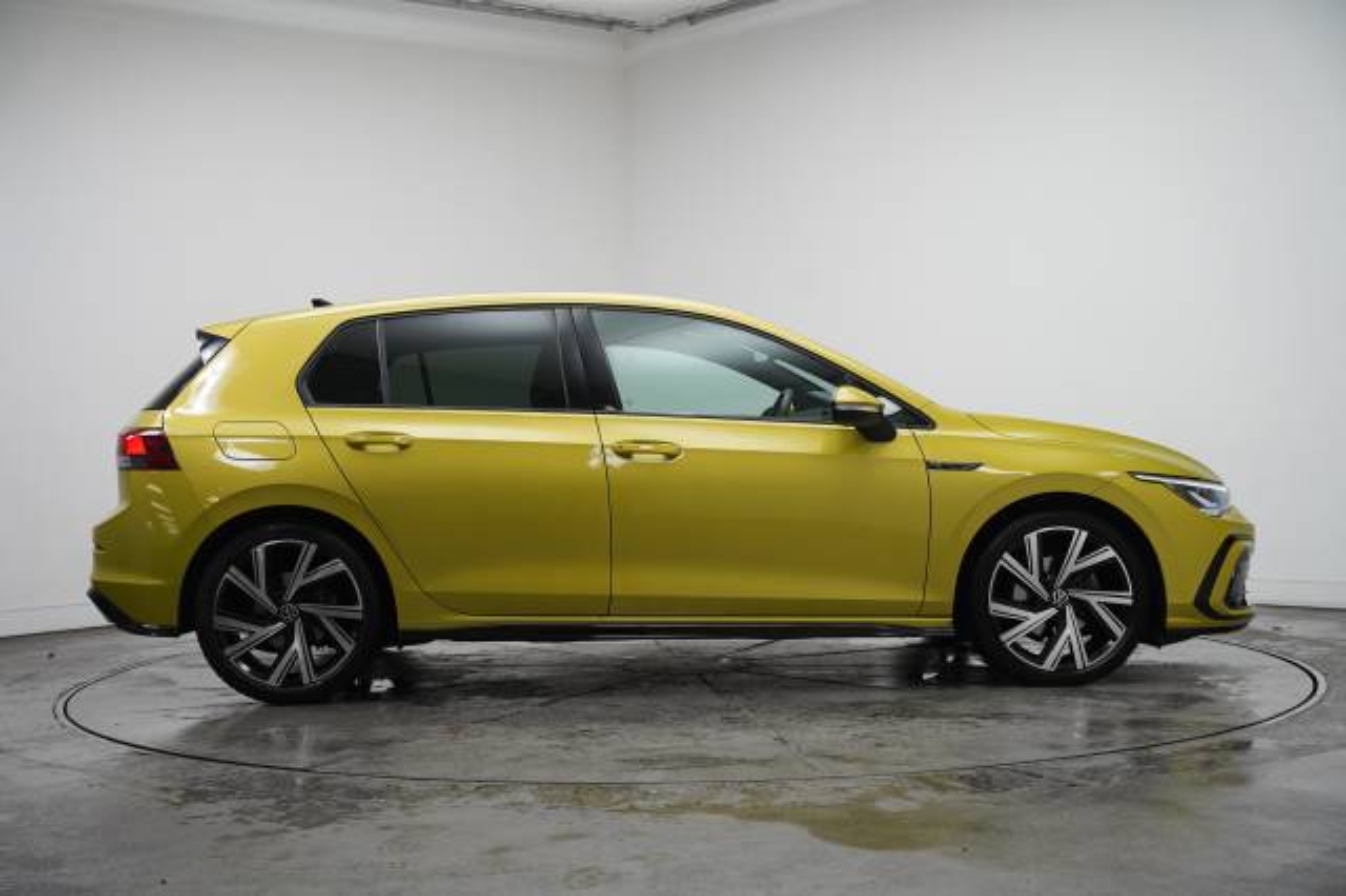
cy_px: 448
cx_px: 673
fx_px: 1588
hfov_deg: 45.9
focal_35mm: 42
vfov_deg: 31.5
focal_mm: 42.5
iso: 1250
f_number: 4
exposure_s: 1/160
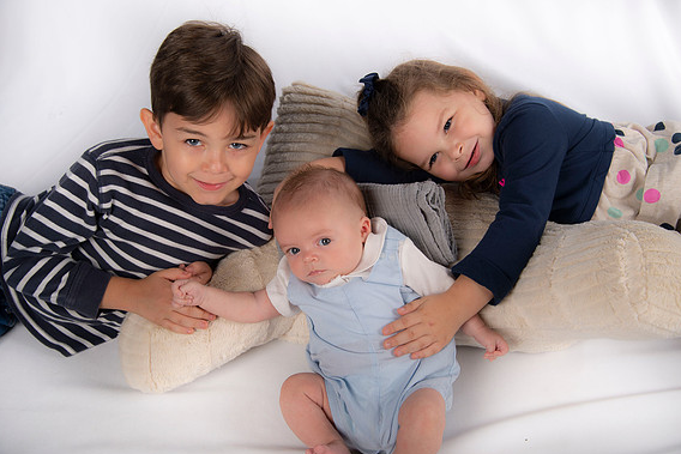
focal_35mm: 49
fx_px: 927
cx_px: 343
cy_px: 230
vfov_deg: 27.5
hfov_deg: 40.3
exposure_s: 1/200
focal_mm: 48
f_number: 5.6
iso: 100
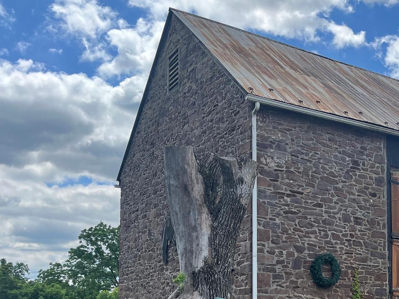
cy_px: 260
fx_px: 599
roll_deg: +0.0
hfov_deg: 34.1
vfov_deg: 27.2
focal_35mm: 52
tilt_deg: +5.0
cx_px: 385
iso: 50
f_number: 1.6
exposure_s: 1/3521
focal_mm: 5.1
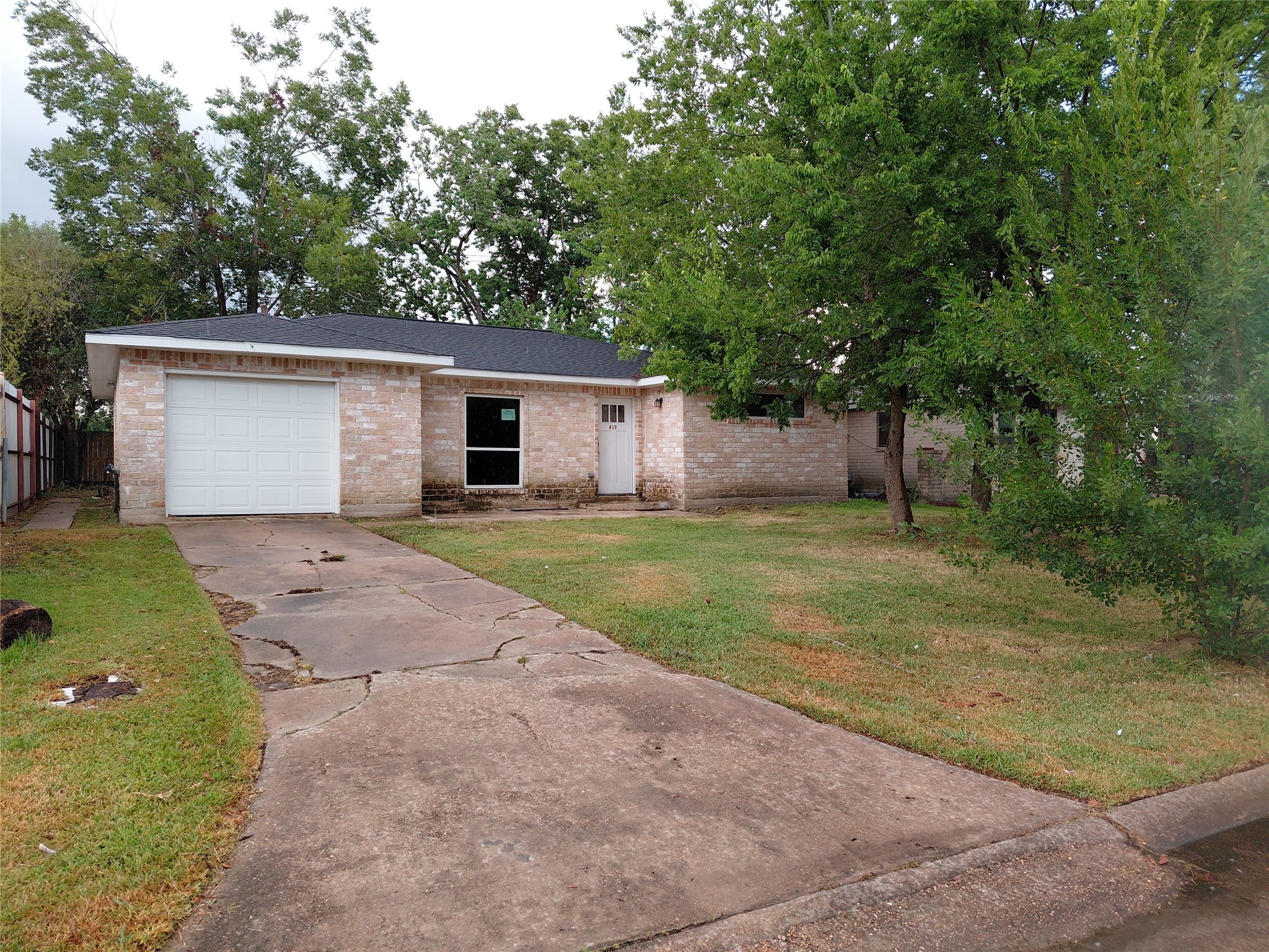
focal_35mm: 25
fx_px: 916
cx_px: 634
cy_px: 476
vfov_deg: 54.9
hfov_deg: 69.4
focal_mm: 4.69
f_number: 1.8
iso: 50
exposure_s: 1/424
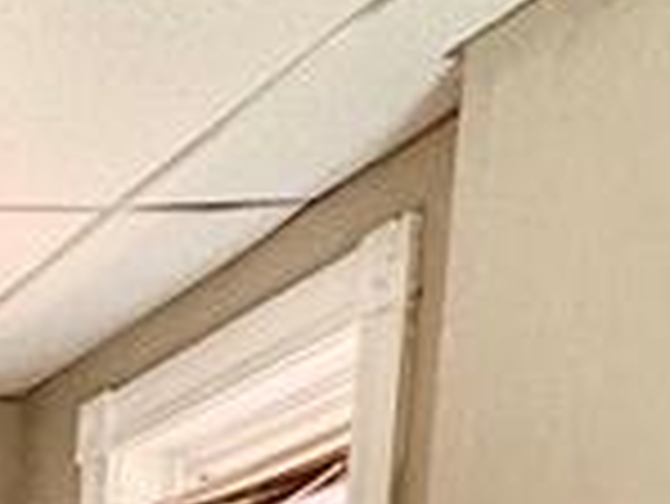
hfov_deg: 15.6
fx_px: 1860
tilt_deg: -7.9
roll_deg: -0.9
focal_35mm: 96
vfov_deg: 12.5
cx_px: -728
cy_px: 1166
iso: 160
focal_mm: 2.22
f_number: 2.2
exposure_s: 1/99
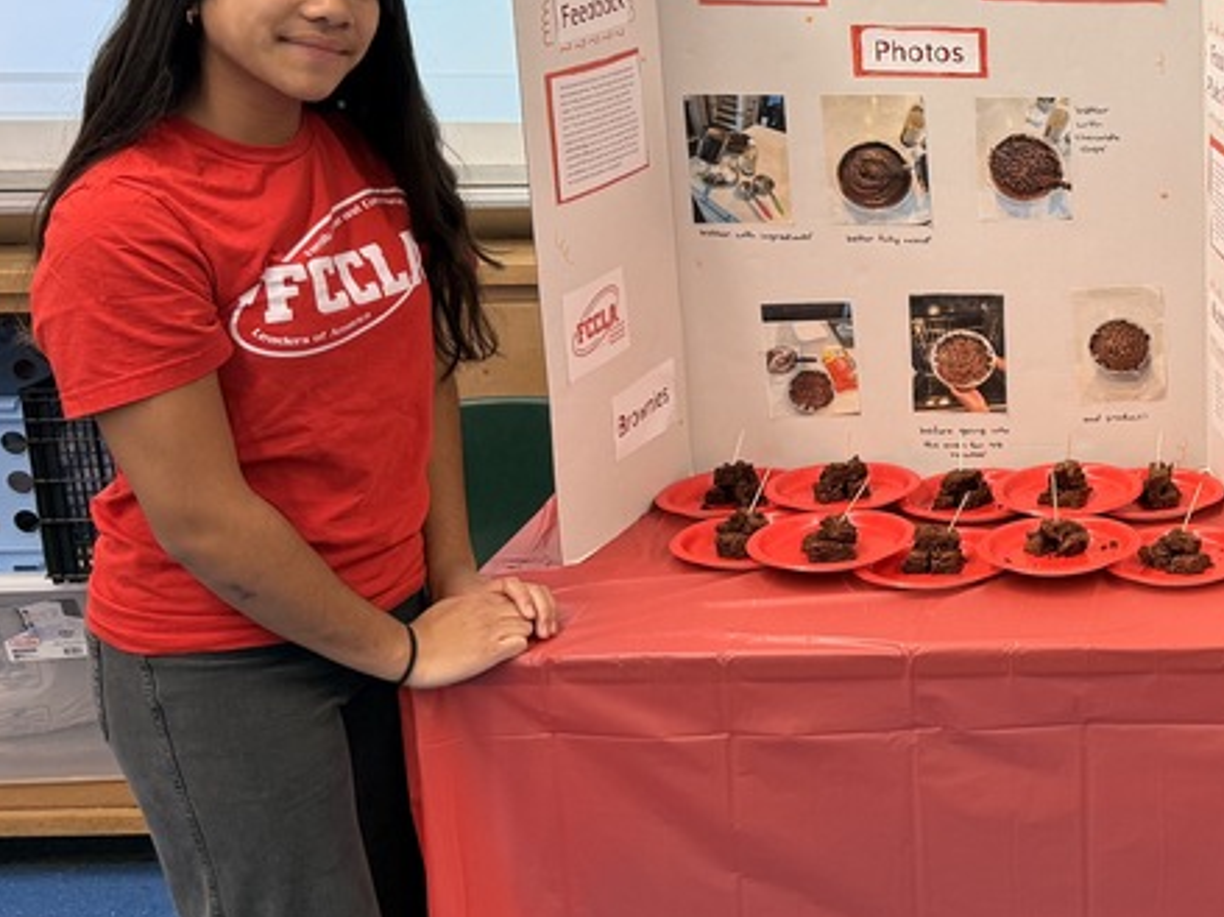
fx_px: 1980
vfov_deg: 25.9
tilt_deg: -14.7
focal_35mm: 56
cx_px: 1377
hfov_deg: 30.4
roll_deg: -0.2
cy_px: 307
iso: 125
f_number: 1.78
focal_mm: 6.76
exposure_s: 1/60
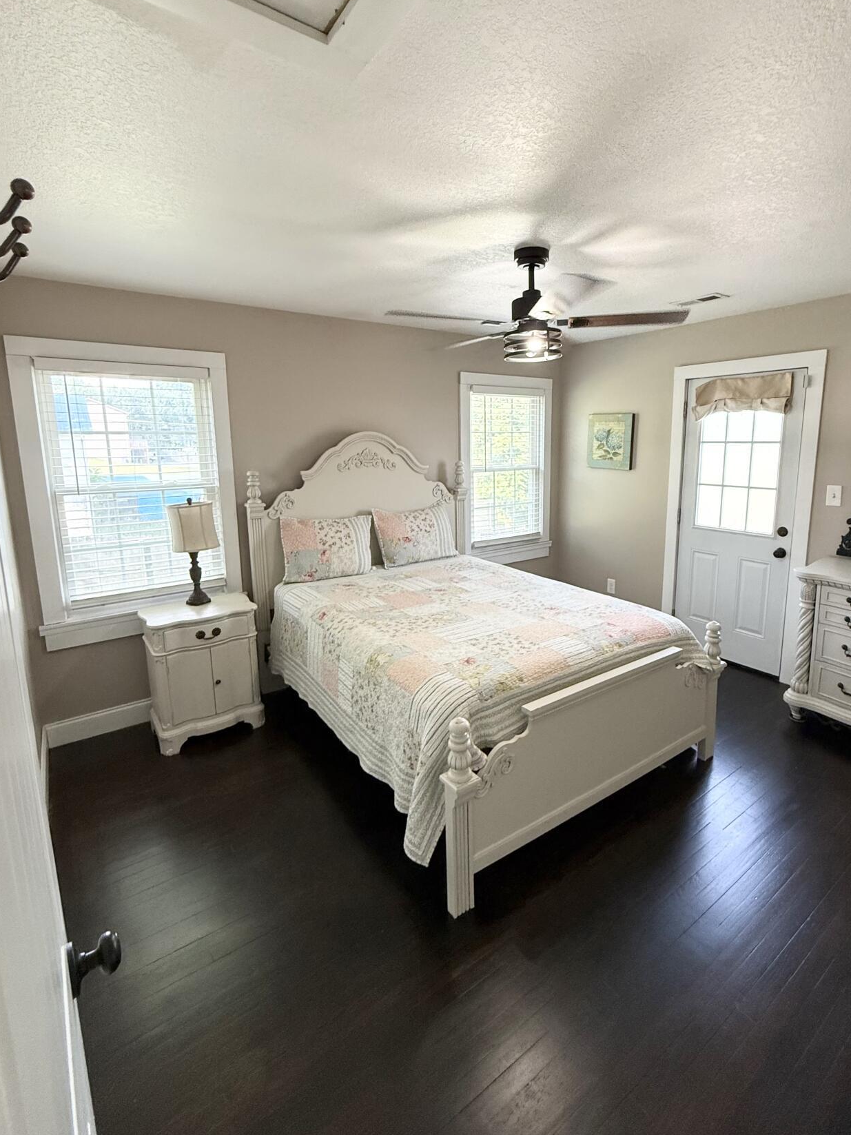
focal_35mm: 17
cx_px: 469
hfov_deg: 74.5
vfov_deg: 90.9
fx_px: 557
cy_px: 535
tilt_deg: -9.3
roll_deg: +0.3
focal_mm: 2.22
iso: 320
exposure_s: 1/120
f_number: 2.2
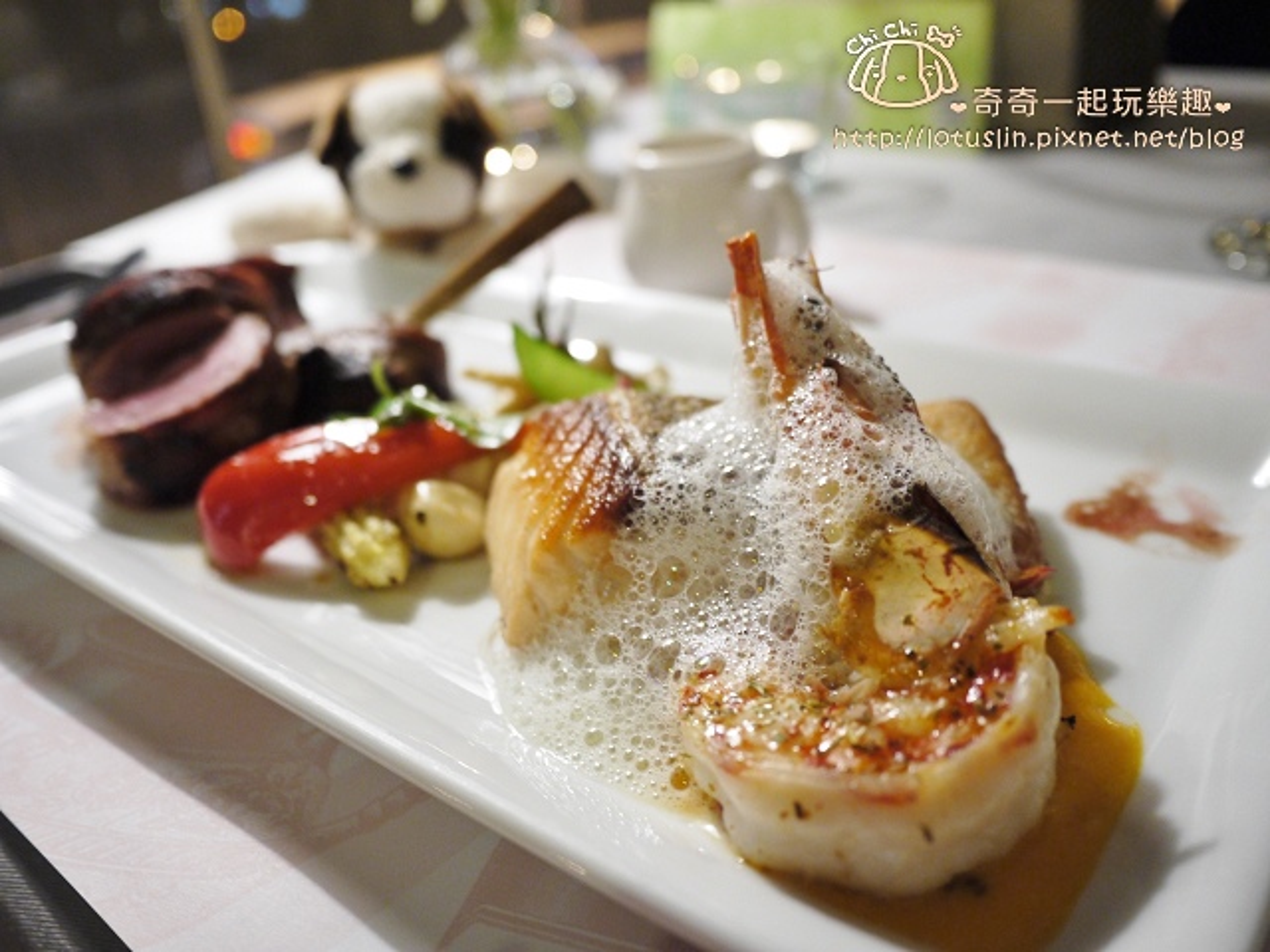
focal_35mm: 28
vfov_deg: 49.7
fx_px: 1027
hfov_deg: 63.4
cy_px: 476
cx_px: 635
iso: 400
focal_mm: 14
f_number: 2.5
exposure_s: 1/20
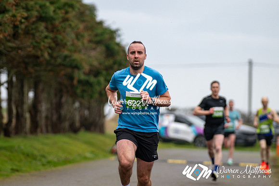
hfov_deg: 7.6
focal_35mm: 270
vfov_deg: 5.1
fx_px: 2091
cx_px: 140
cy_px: 93
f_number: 2.8
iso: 400
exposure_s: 1/1600
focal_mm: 180
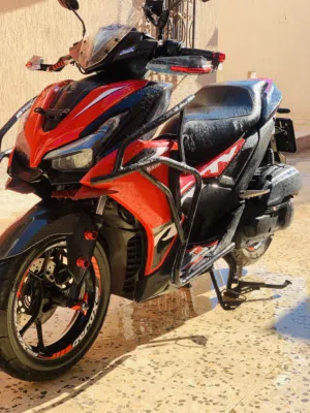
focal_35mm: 52
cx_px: 155
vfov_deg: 36.8
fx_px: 621
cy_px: 206
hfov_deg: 28.0
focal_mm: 6
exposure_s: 1/363
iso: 16
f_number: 2.4
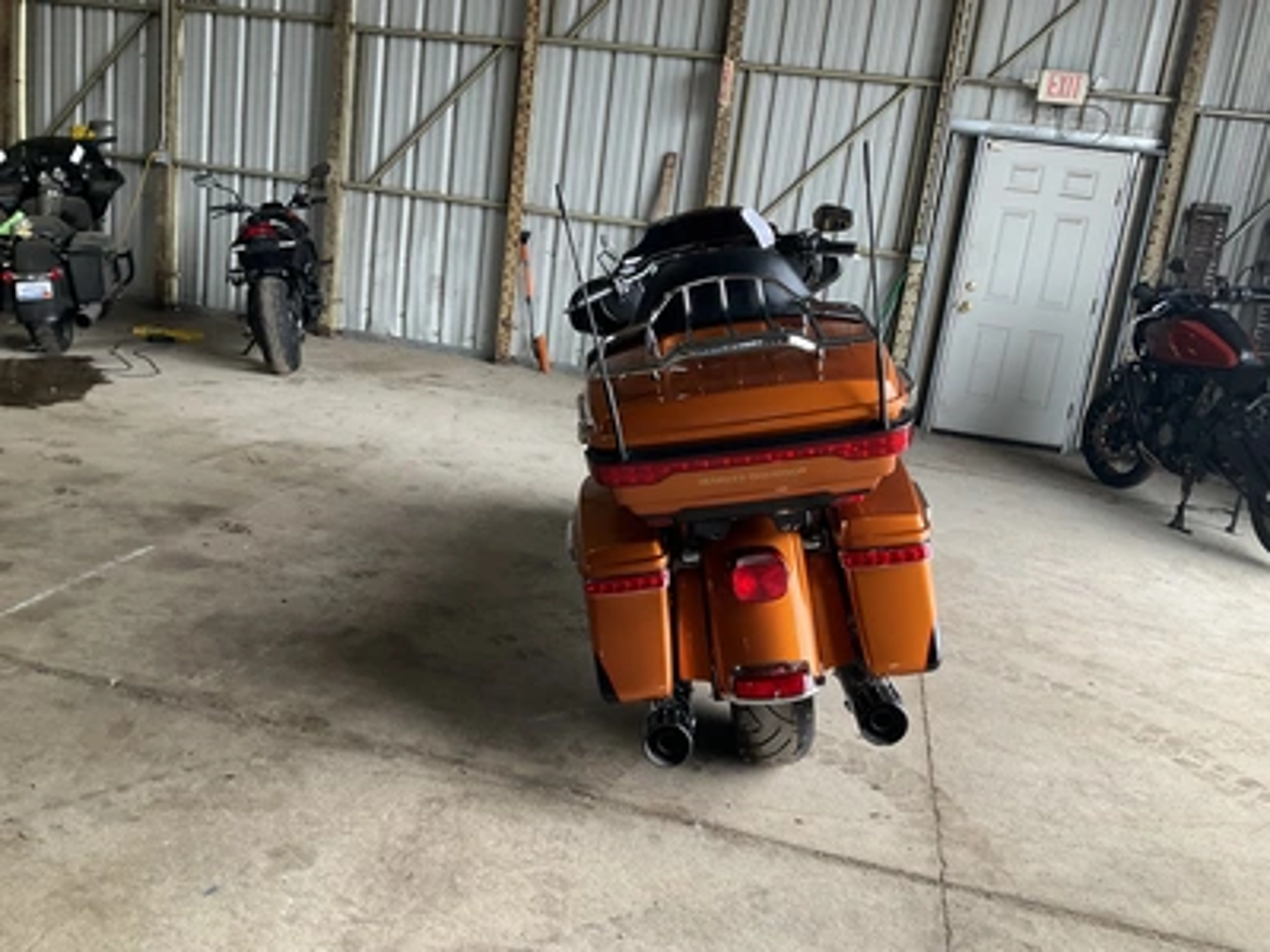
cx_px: 635
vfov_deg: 48.2
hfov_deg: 61.7
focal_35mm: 29
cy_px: 476
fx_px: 1064
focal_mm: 3
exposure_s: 1/122
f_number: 1.8
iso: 40
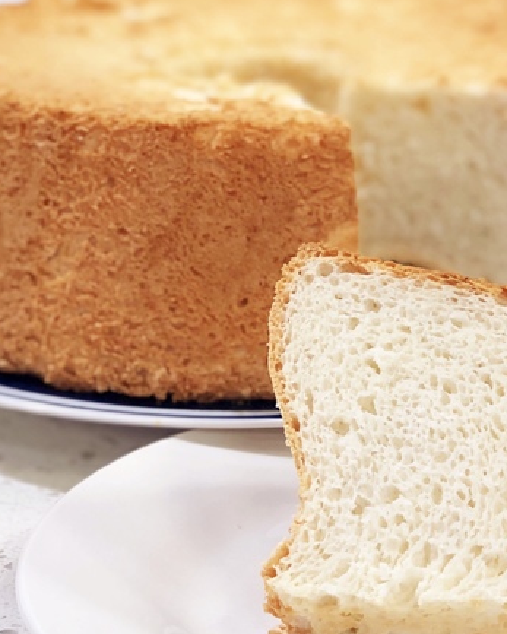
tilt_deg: -21.1
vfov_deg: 16.3
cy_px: 337
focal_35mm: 118
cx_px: 336
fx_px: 2214
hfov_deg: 13.0
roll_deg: +0.8
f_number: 2.8
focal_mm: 6.6
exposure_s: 1/31
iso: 40
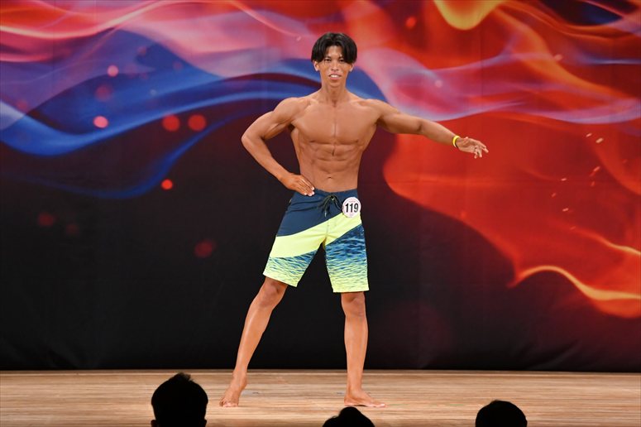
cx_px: 320
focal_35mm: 225
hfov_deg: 9.2
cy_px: 214
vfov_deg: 6.1
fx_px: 4004
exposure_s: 1/400
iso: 3200
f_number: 5.6
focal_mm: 150
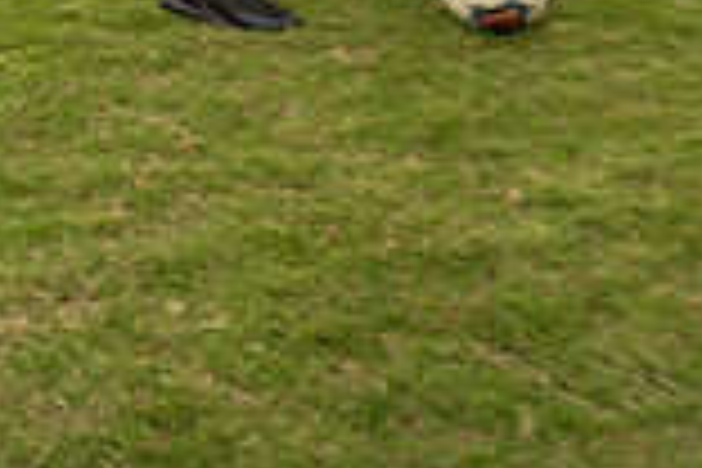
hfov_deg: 25.0
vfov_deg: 14.0
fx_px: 1579
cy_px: -490
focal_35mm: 81
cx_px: 414
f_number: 7.1
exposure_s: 1/250
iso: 250
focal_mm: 28
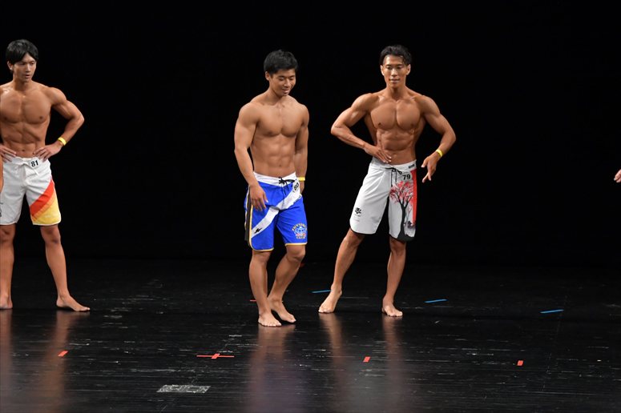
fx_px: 3879
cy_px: 206
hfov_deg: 9.2
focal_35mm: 225
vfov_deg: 6.1
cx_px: 310
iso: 3200
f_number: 5.6
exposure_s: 1/400
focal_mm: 150
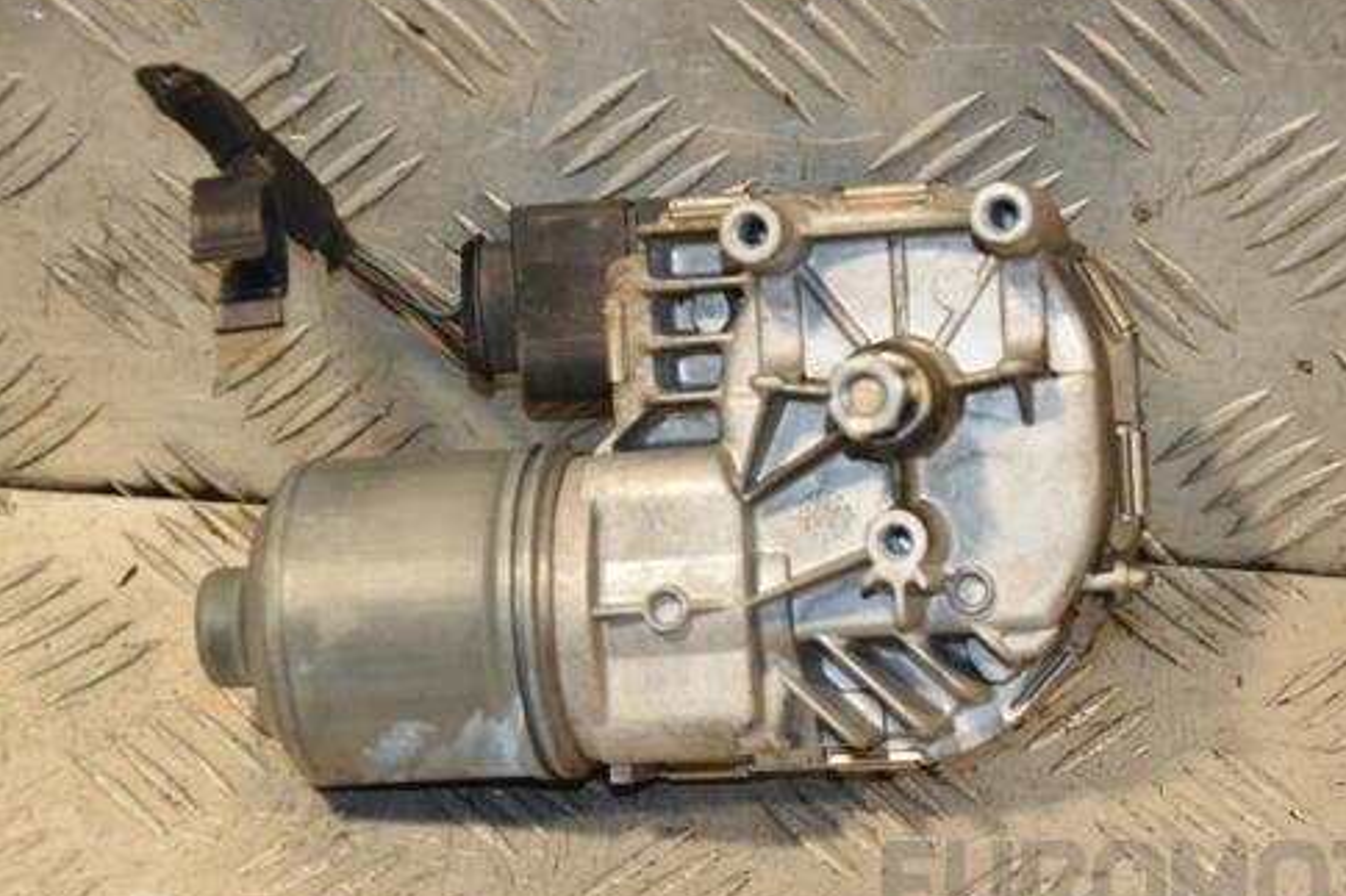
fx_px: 4859
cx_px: 830
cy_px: 513
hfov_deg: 15.8
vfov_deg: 10.5
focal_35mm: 130
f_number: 5.3
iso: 800
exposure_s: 1/160
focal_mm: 70
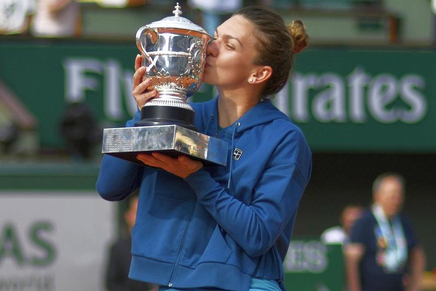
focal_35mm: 85
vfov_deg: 16.1
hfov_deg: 23.9
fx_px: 1029
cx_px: 218
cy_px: 146
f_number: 1.8
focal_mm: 85
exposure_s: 1/6400
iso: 64
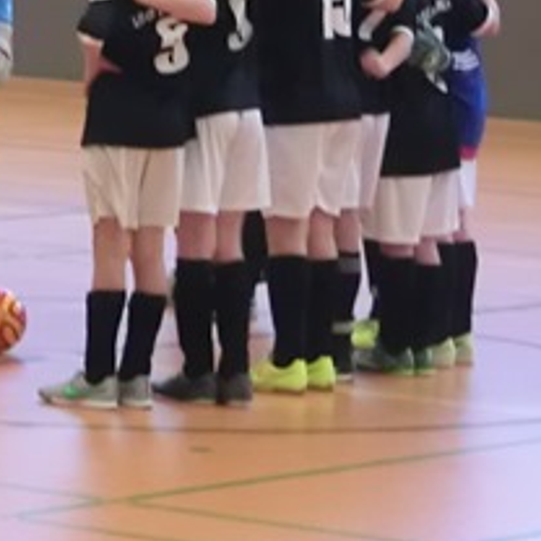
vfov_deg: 4.7
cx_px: -75
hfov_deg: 4.7
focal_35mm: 375
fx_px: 6631
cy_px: 39
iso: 800
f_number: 5.8
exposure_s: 1/50
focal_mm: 24.39
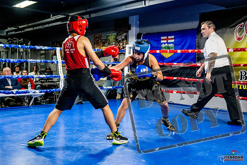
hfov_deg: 45.4
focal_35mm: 43
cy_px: 82
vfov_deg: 31.2
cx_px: 124
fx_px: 295
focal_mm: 29
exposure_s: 1/800
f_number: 2.8
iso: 5000
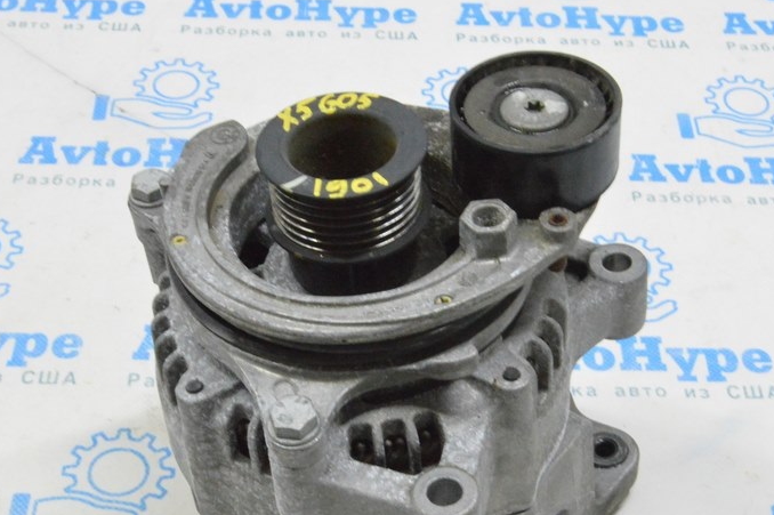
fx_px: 1461
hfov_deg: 29.7
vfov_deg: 20.0
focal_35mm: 68
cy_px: 304
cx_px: 386
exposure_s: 1/20
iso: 6400
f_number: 20
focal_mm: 30
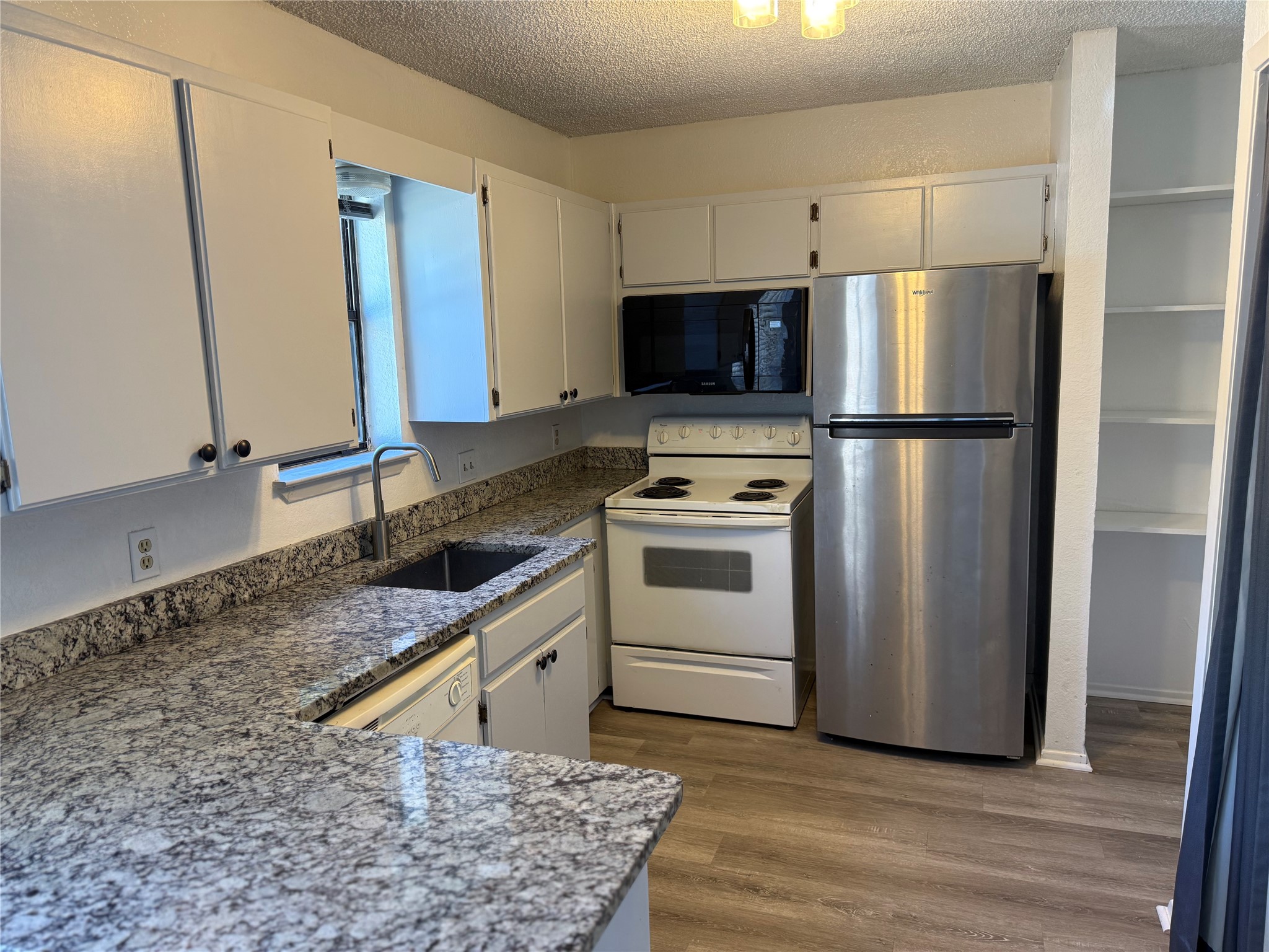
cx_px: 634
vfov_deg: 56.8
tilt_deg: -8.8
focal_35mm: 24
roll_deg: +1.4
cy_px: 476
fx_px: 880
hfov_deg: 71.6
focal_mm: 6.76
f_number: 1.78
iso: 160
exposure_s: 1/120
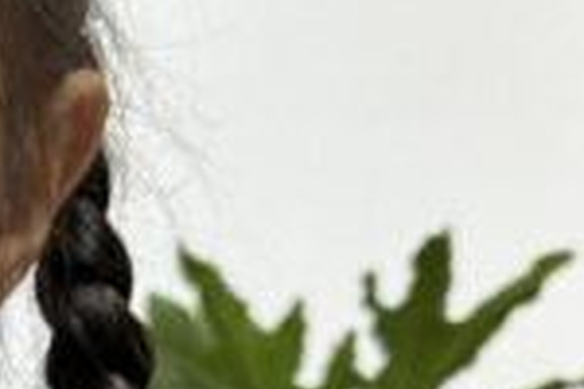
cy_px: 930
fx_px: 2693
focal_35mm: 166
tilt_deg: -5.2
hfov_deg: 11.7
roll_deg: -1.0
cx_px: -362
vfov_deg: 7.7
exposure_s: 1/100
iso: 100
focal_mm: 6.86
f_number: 1.78
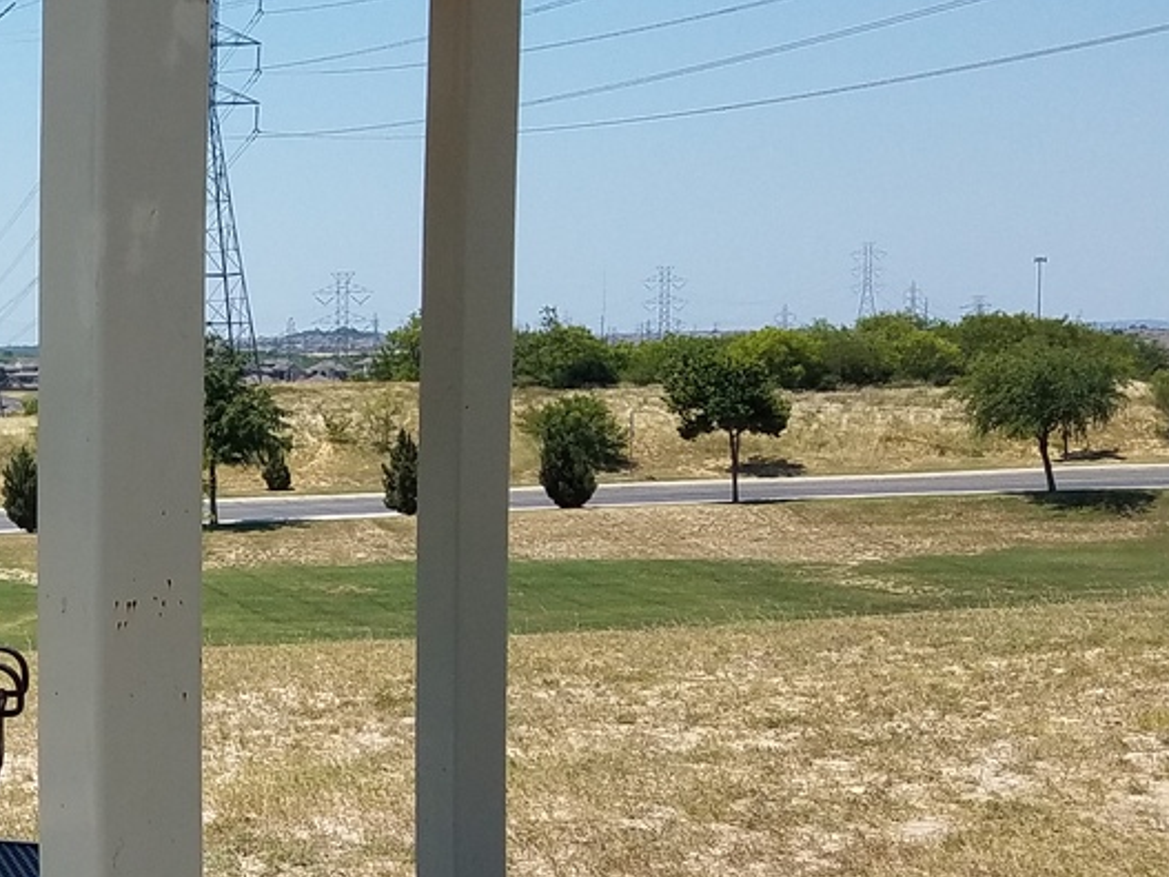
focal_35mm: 71
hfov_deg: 24.1
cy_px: 522
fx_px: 2397
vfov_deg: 20.7
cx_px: -350
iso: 40
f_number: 1.7
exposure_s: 1/2432
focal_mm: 4.2
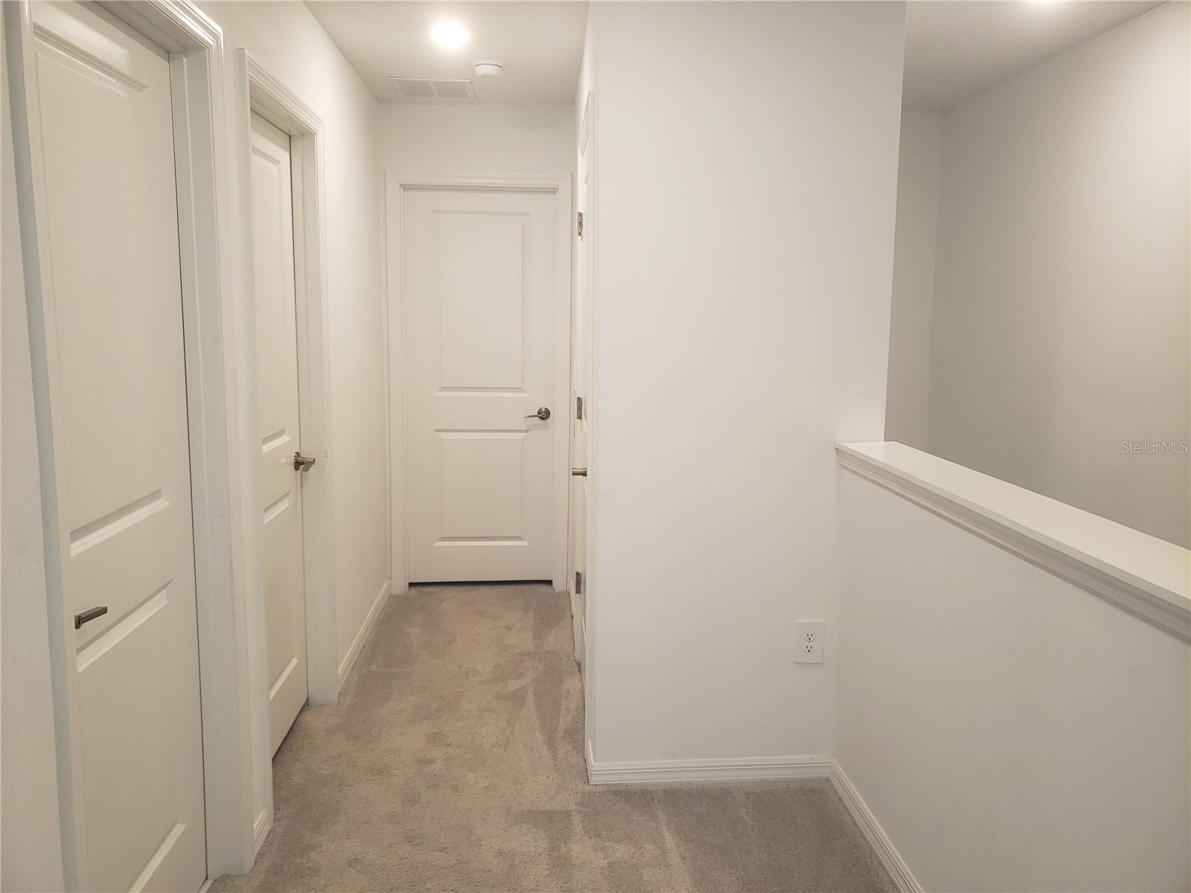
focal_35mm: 26
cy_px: 446
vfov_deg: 53.1
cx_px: 596
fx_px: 895
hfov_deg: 67.3
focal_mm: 4.3
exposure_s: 1/60
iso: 80
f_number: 1.5
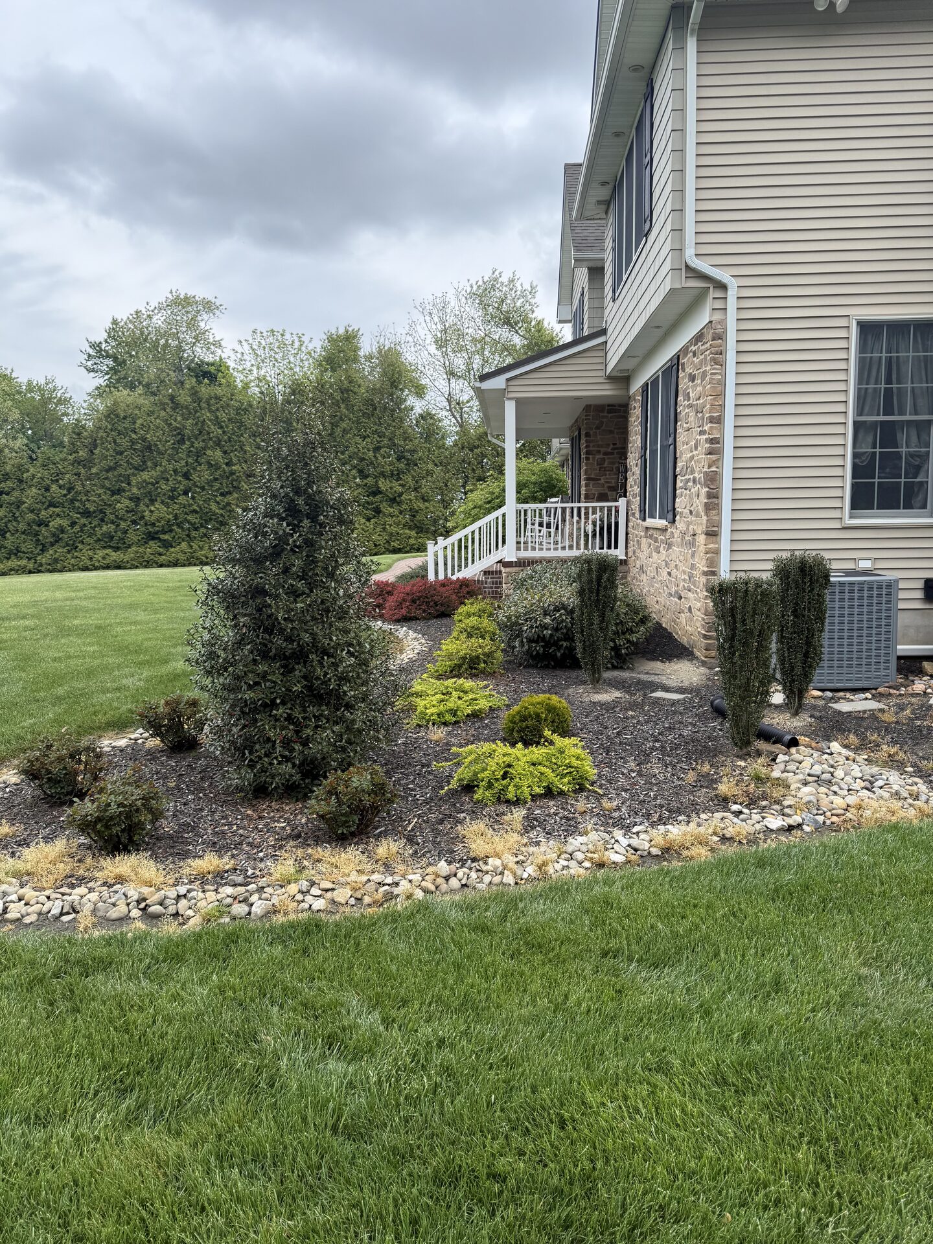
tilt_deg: -3.5
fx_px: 862
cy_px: 622
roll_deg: +0.2
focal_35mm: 24
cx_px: 466
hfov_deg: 56.8
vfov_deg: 71.6
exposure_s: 1/1464
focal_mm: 6.76
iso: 80
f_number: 1.78
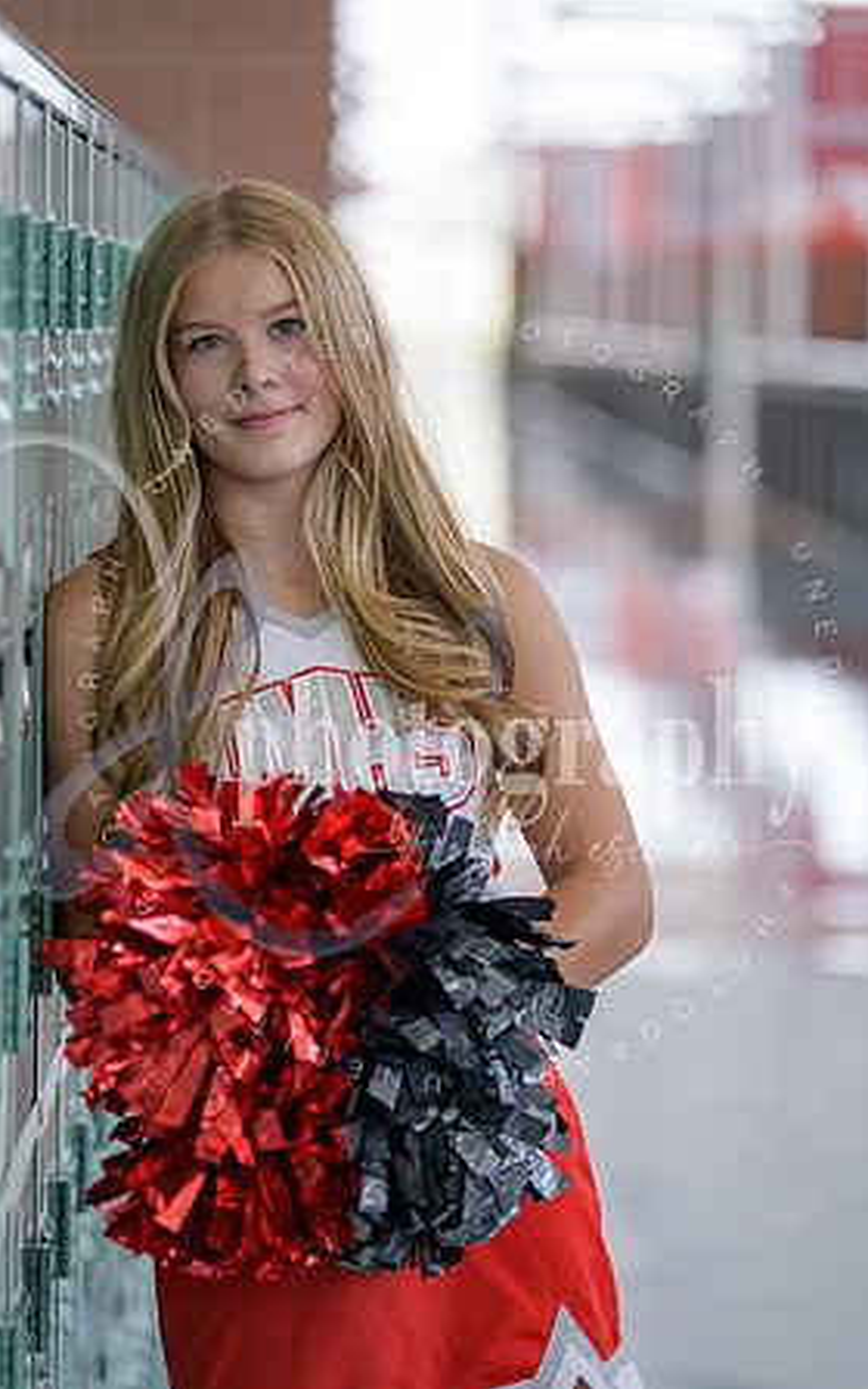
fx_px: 4731
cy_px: 694
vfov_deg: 16.7
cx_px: 409
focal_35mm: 125
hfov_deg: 10.5
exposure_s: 1/125
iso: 250
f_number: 2.8
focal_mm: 122
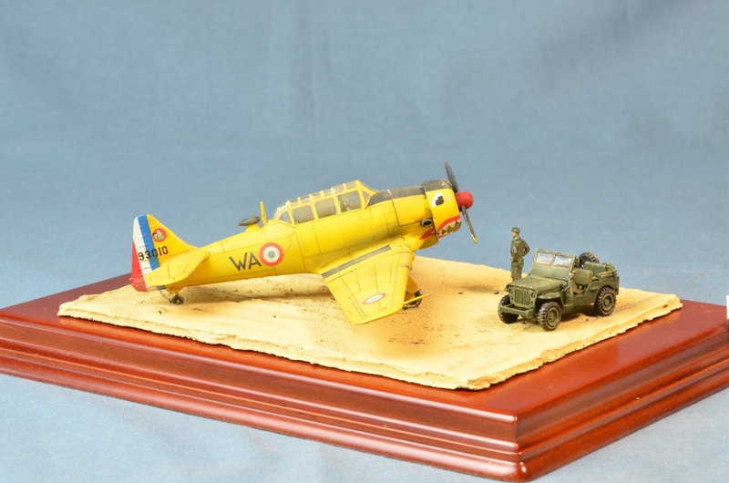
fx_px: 2728
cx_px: 364
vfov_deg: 10.1
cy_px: 242
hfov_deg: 15.2
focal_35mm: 135
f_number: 20
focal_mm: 90
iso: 200
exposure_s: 1/1.3
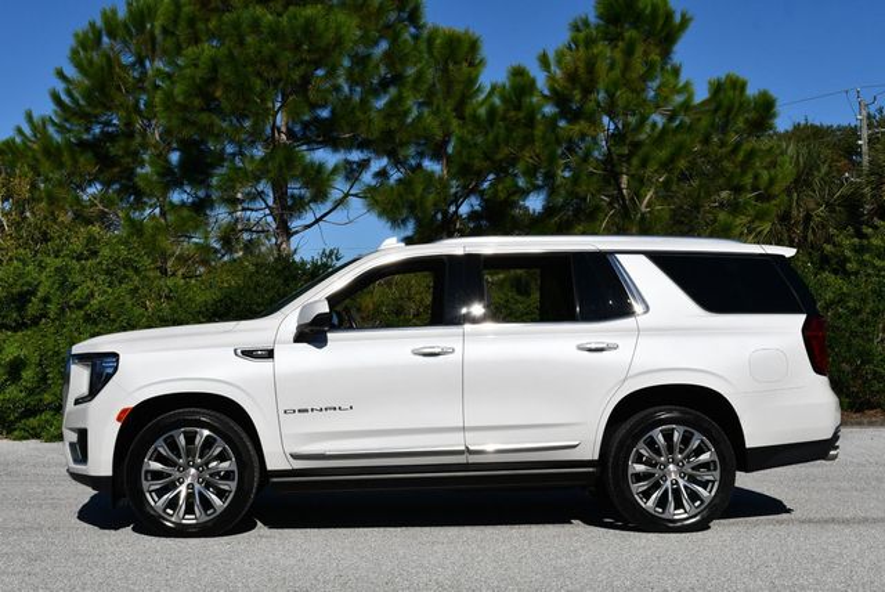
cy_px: 296
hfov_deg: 38.2
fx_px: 1279
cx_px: 442
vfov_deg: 26.0
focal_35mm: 52
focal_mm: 26
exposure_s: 1/400
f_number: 10
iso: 100
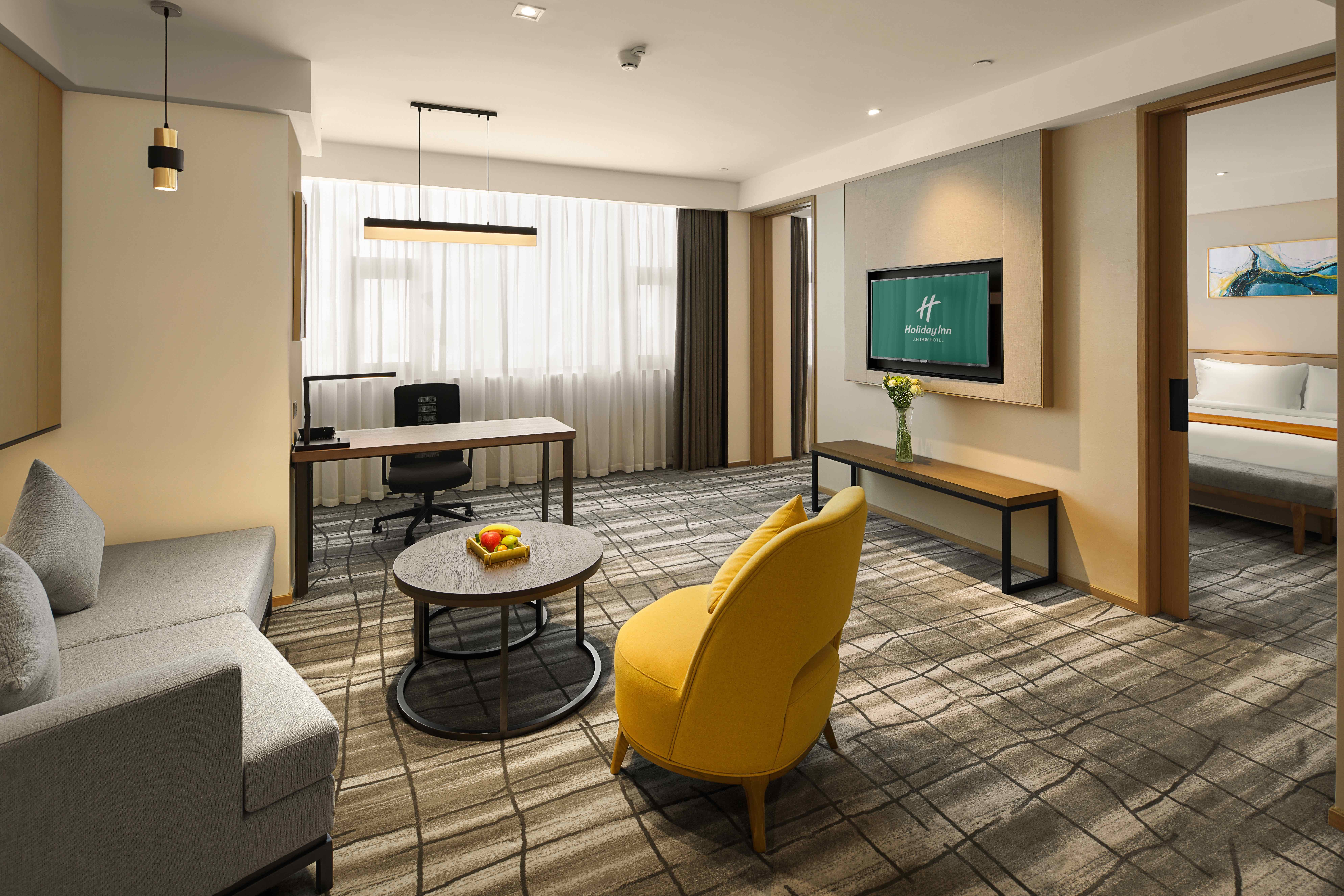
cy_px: 448
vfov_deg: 70.5
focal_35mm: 17
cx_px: 672
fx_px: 635
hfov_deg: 93.3
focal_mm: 17
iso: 100
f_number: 11
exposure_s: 2
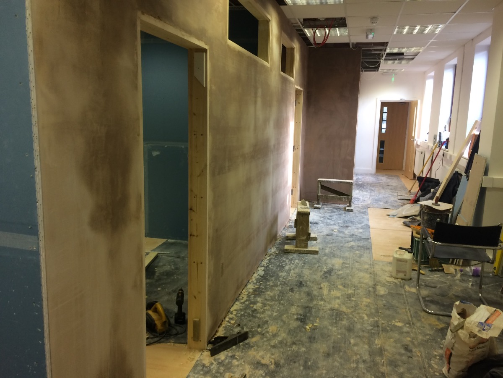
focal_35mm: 29
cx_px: 252
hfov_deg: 61.7
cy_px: 189
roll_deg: -0.5
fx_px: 421
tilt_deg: -8.9
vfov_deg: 48.2
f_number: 2.2
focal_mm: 4.15
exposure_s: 1/33
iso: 40
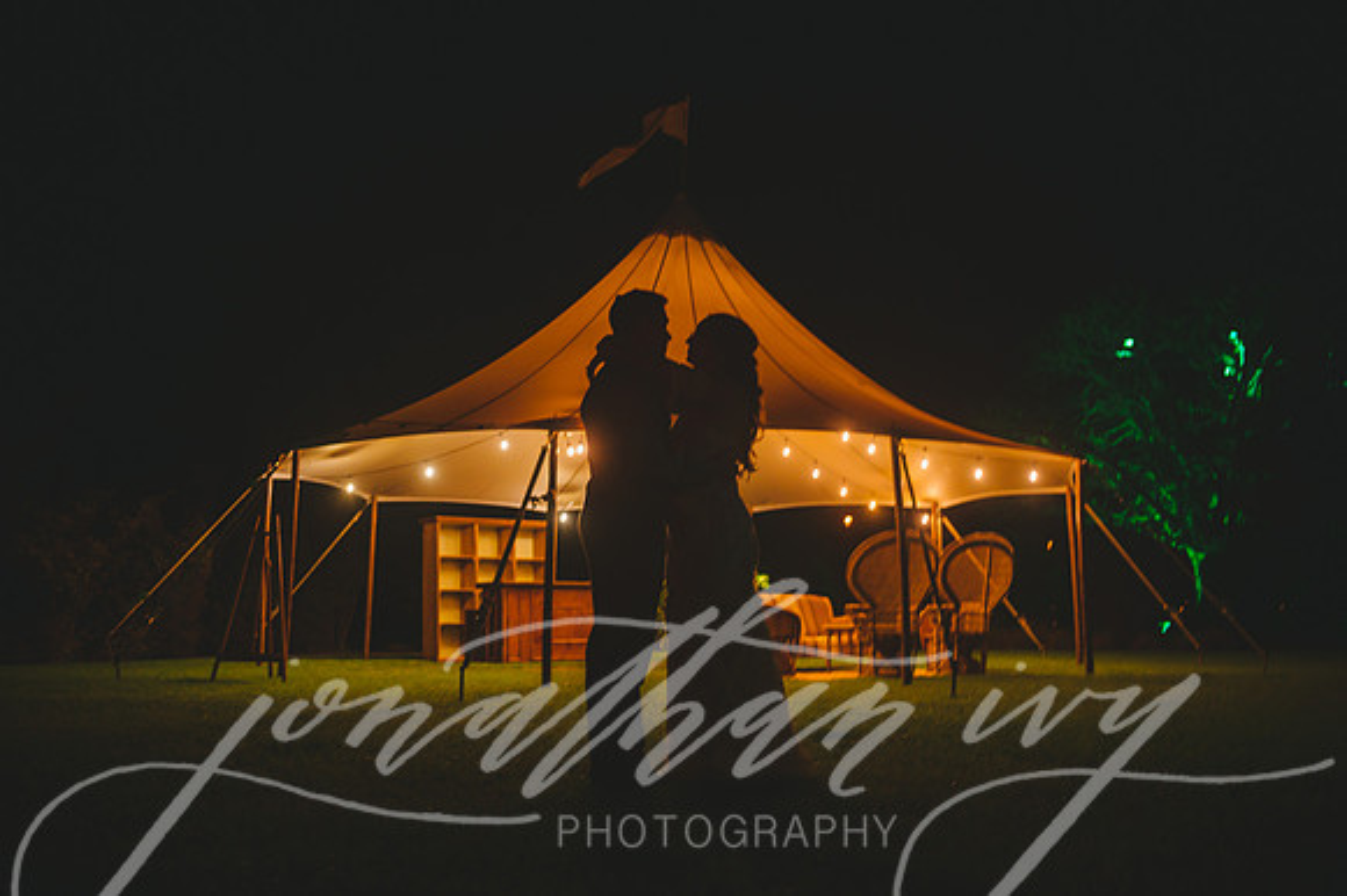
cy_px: 448
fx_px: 1421
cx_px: 674
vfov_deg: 35.0
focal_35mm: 38
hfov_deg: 50.7
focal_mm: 38
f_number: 2.8
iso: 2500
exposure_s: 1/30
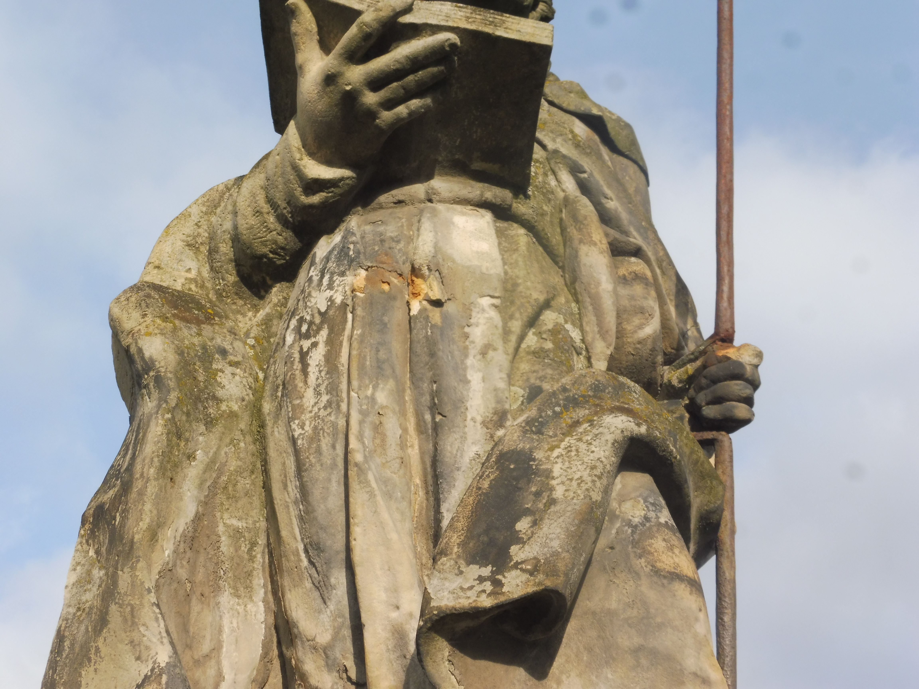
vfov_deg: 22.3
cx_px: 460
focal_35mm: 66
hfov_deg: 29.4
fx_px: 1752
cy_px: 344
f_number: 6.3
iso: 100
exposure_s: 1/320
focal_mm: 11.7
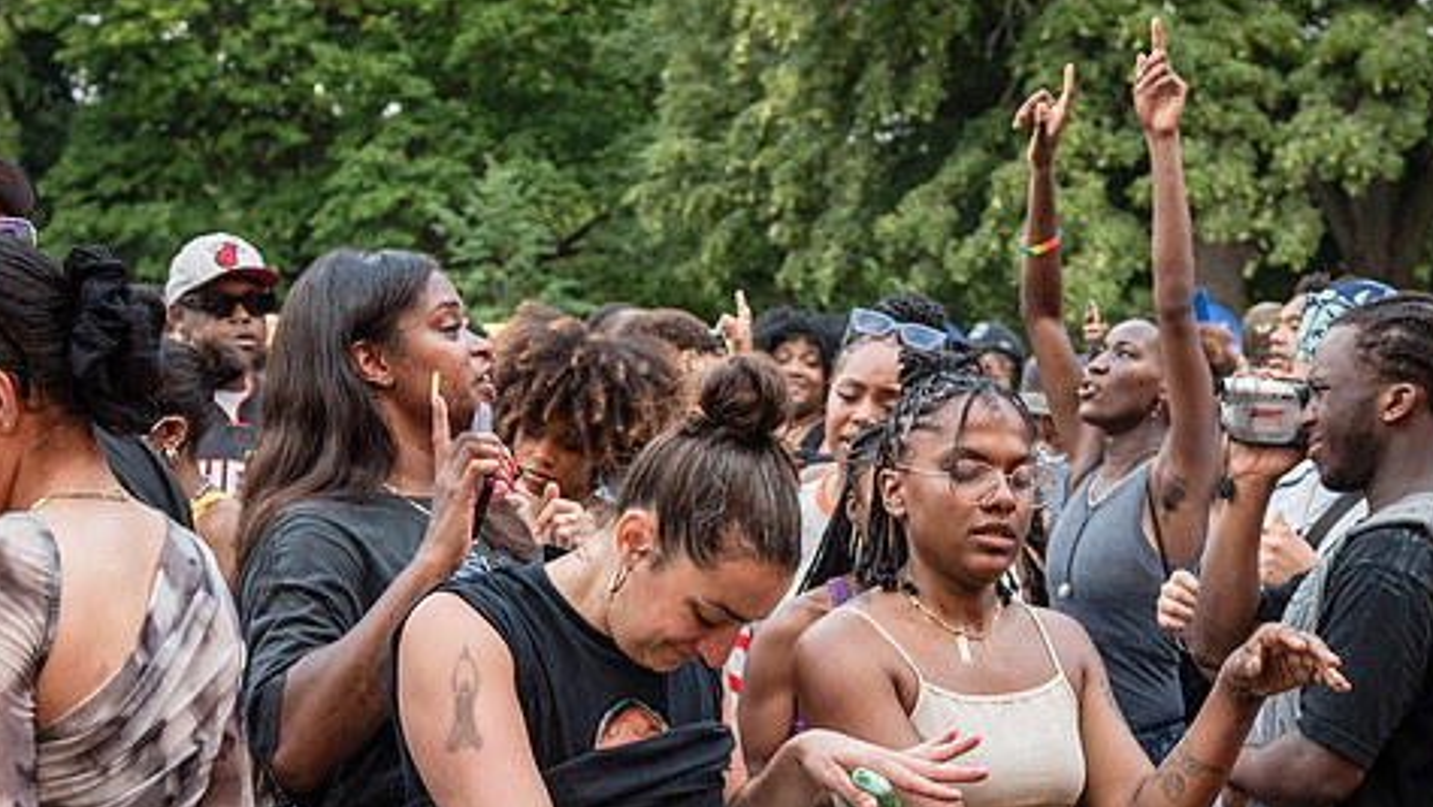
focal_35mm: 62
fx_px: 2357
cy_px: 721
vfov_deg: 19.1
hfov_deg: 33.8
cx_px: 725
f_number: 3.5
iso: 1000
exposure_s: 1/500
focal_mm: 35
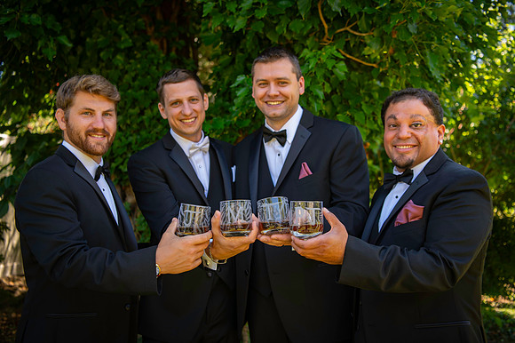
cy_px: 172
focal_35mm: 32
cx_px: 258
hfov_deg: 58.7
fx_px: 457
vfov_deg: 41.1
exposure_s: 1/125
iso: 100
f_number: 2.8
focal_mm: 32
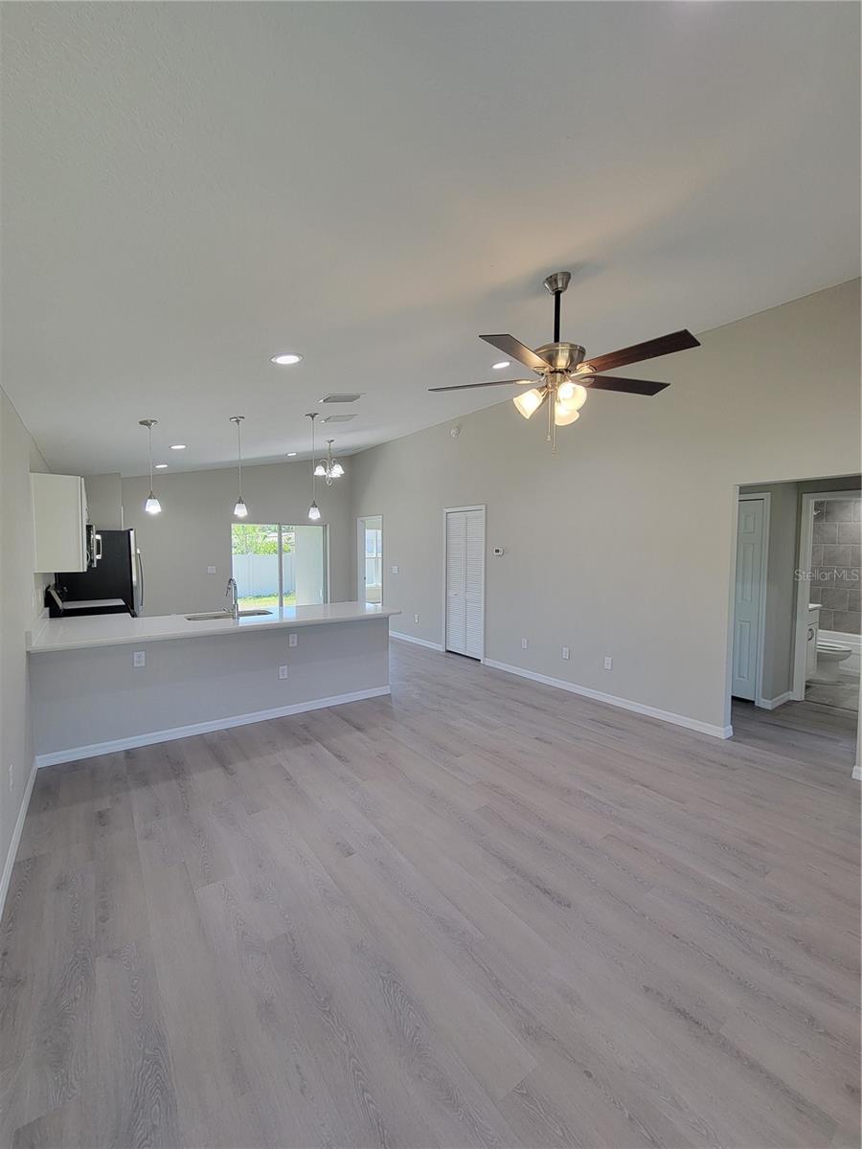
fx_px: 432
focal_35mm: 13
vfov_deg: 106.2
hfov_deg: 89.9
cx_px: 431
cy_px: 574
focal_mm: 2.2
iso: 100
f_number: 2.2
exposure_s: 1/60
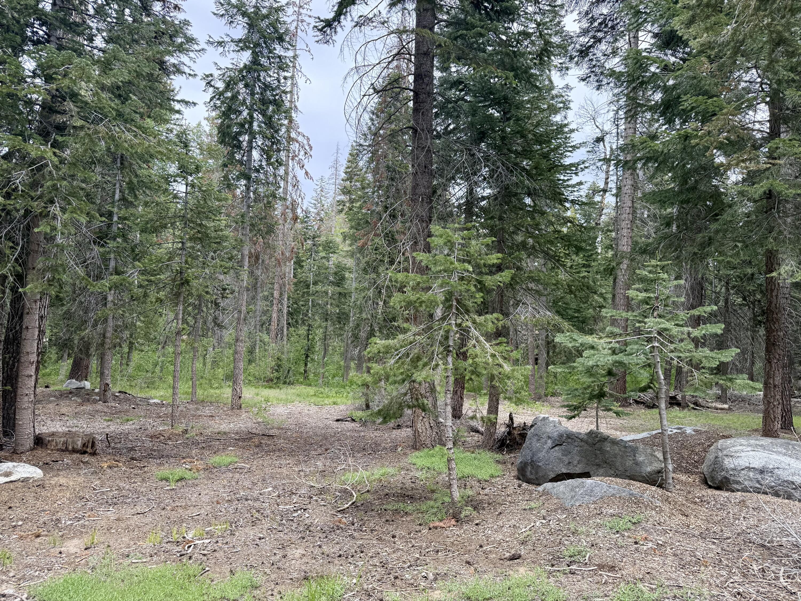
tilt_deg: +3.2
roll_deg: -2.3
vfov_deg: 56.8
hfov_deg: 71.6
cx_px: 400
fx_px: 555
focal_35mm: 24
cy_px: 300
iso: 100
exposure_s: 1/1091
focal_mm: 6.76
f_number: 1.78
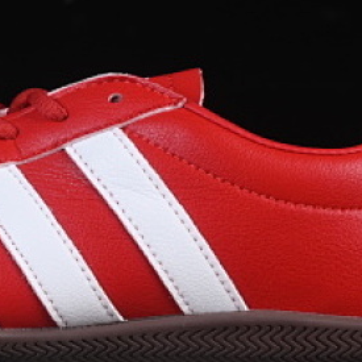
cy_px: 75
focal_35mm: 250
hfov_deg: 7.0
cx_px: 32
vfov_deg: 7.0
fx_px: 2958
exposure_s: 1/80
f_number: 8
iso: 160
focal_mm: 50
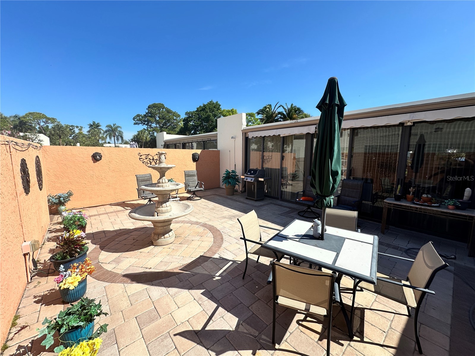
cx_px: 238
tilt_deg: -6.7
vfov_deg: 85.7
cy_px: 178
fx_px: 192
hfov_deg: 102.1
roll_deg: -1.1
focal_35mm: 14
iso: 50
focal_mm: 2.22
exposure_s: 1/2304
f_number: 2.2
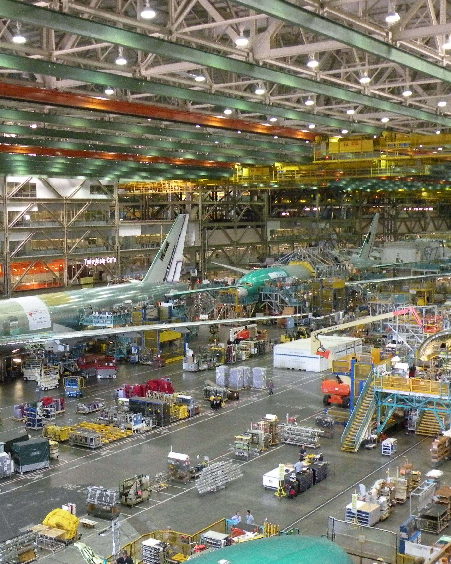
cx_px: 150
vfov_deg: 37.3
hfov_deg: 30.0
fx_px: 834
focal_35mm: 50
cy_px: 317
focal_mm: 5.8
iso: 400
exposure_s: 1/49
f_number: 3.2
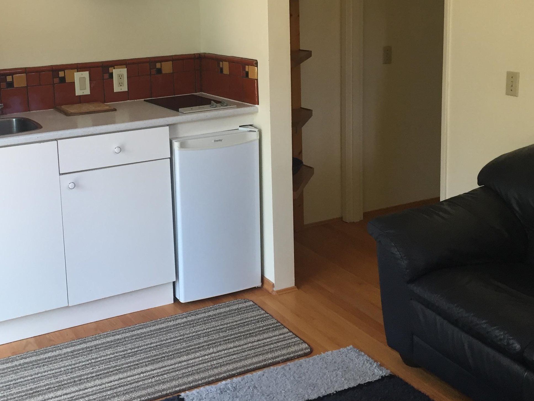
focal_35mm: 46
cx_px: 186
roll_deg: +1.9
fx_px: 710
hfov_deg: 40.8
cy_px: 119
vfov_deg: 31.2
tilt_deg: -7.9
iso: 32
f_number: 2.2
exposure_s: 1/30
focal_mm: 4.15
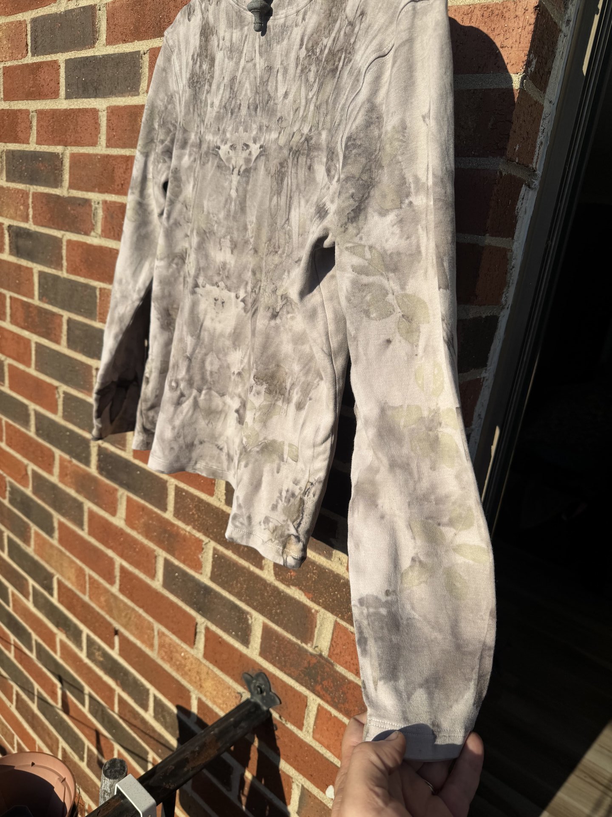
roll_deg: -9.4
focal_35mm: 24
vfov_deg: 71.6
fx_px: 566
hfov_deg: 56.8
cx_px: 306
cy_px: 408
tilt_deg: -16.3
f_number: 1.78
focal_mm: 6.76
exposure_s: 1/6410
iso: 80
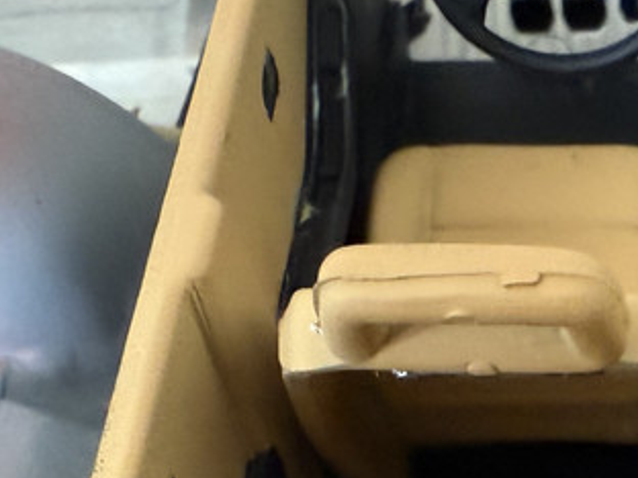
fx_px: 1511
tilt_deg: -55.2
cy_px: 400
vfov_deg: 17.8
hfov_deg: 20.7
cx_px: 927
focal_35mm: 82
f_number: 2.2
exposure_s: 1/60
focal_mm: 2.22
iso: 640
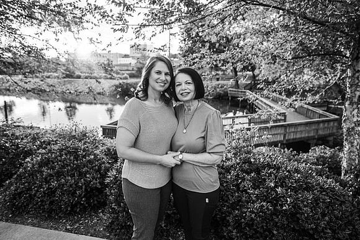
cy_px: 120
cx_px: 180
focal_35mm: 24
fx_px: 240
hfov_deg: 73.7
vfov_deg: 53.2
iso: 320
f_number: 3.2
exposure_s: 1/200
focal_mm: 24
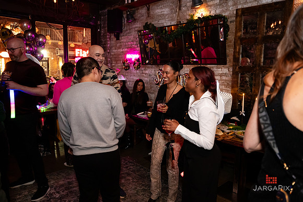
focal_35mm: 28
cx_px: 152
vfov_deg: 46.2
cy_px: 101
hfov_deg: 65.1
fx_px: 237
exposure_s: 1/100
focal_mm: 27
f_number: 2.8
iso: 3200
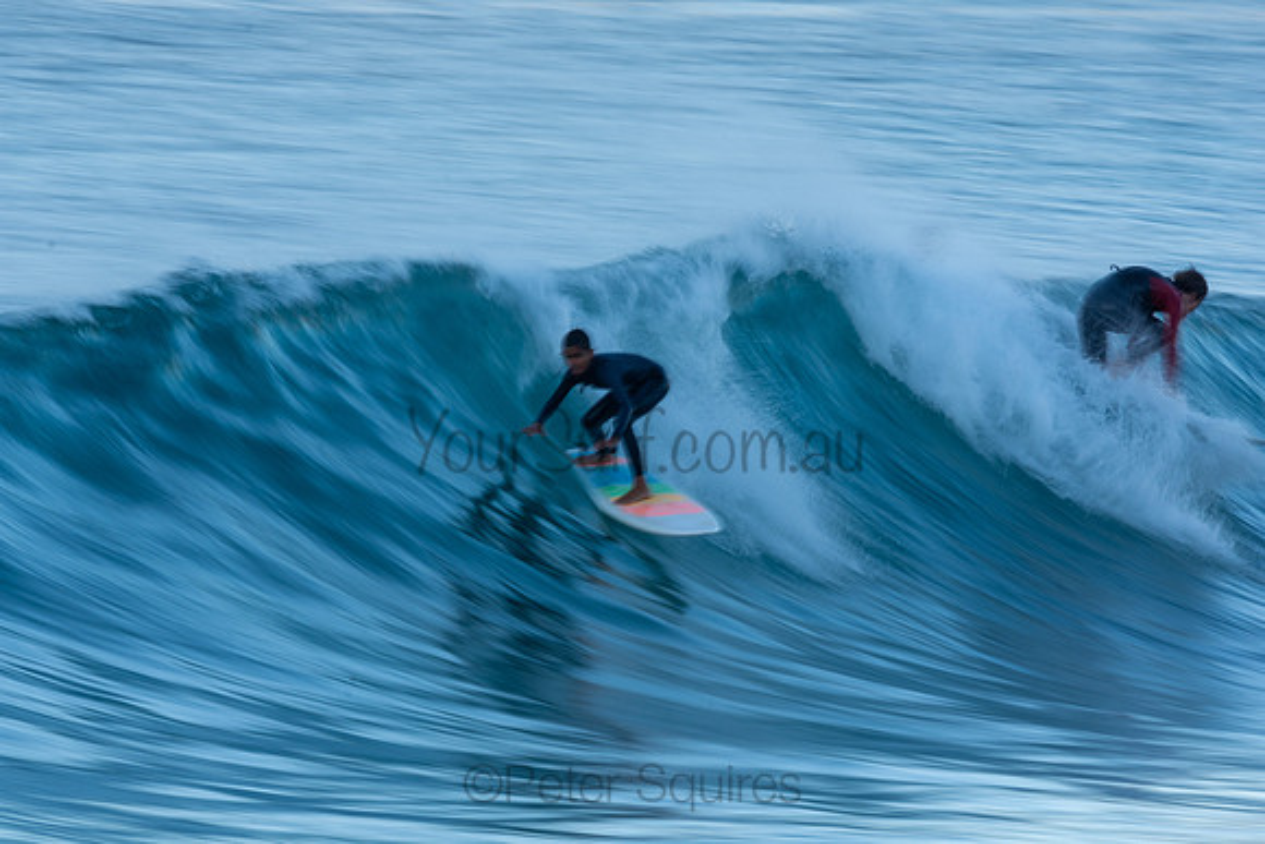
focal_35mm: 750
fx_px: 26359
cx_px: 632
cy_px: 422
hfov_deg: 2.7
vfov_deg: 1.8
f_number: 18
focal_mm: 500
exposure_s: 1/20
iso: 100
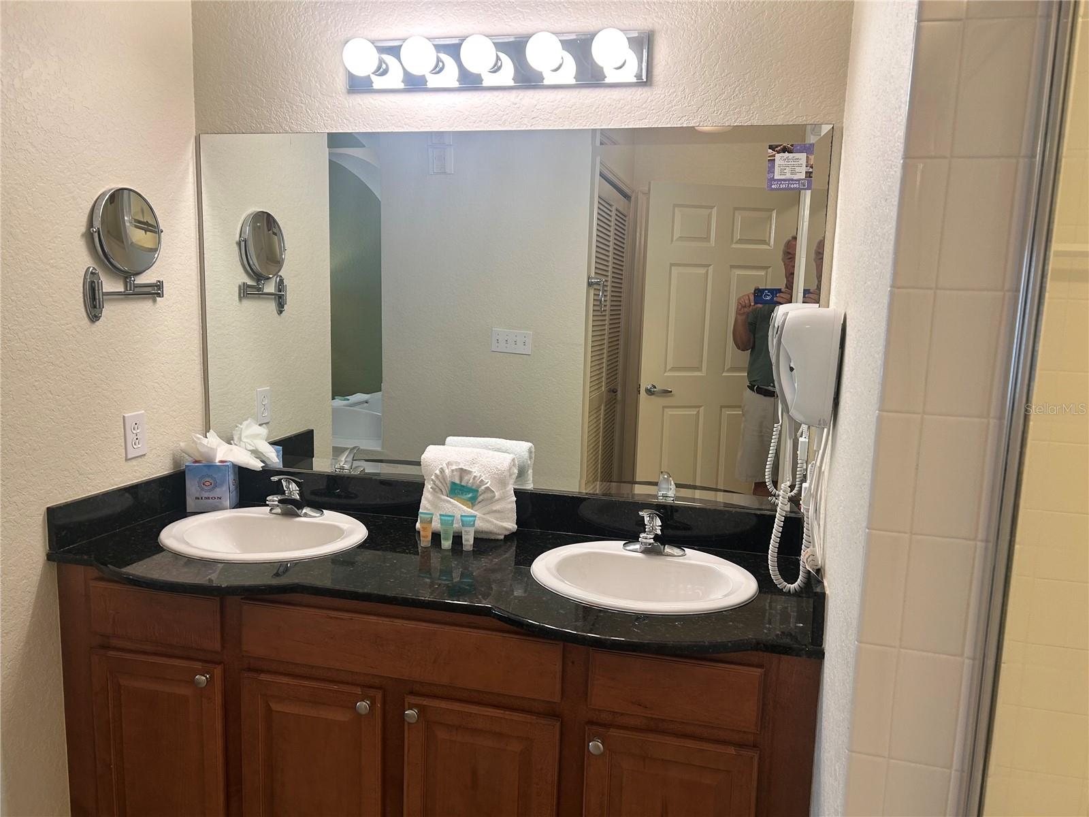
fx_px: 818
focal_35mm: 26
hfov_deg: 67.3
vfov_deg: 53.1
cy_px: 408
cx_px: 544
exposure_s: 1/60
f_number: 1.5
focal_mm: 5.7
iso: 80
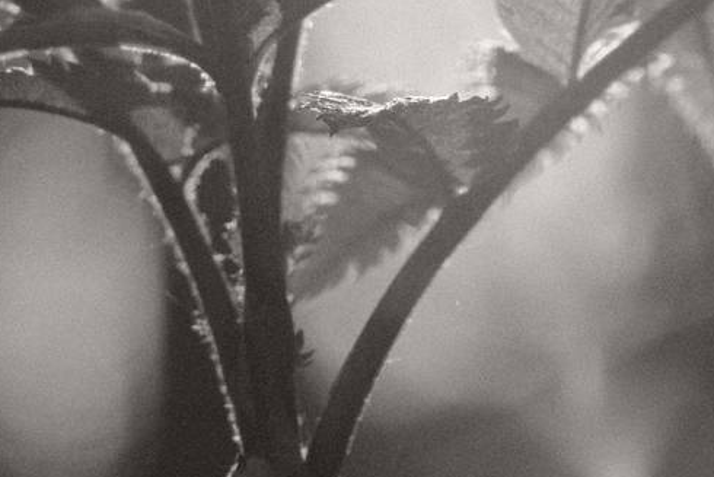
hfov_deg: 5.3
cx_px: 514
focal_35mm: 392
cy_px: -228
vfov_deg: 3.5
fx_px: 7777
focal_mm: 80
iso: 640
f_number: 5.6
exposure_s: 1/3000
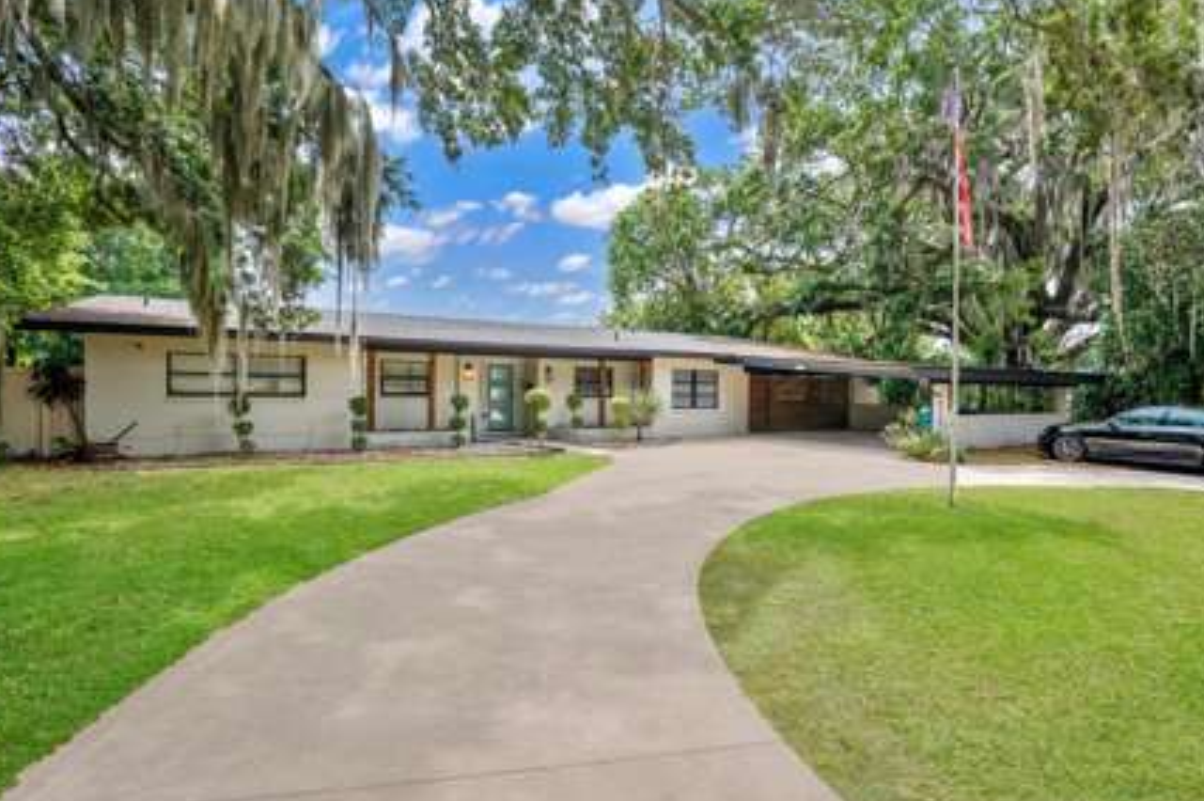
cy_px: 379
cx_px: 637
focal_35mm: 18
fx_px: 602
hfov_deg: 89.9
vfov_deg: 67.3
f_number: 5
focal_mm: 16
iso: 100
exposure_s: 1/320
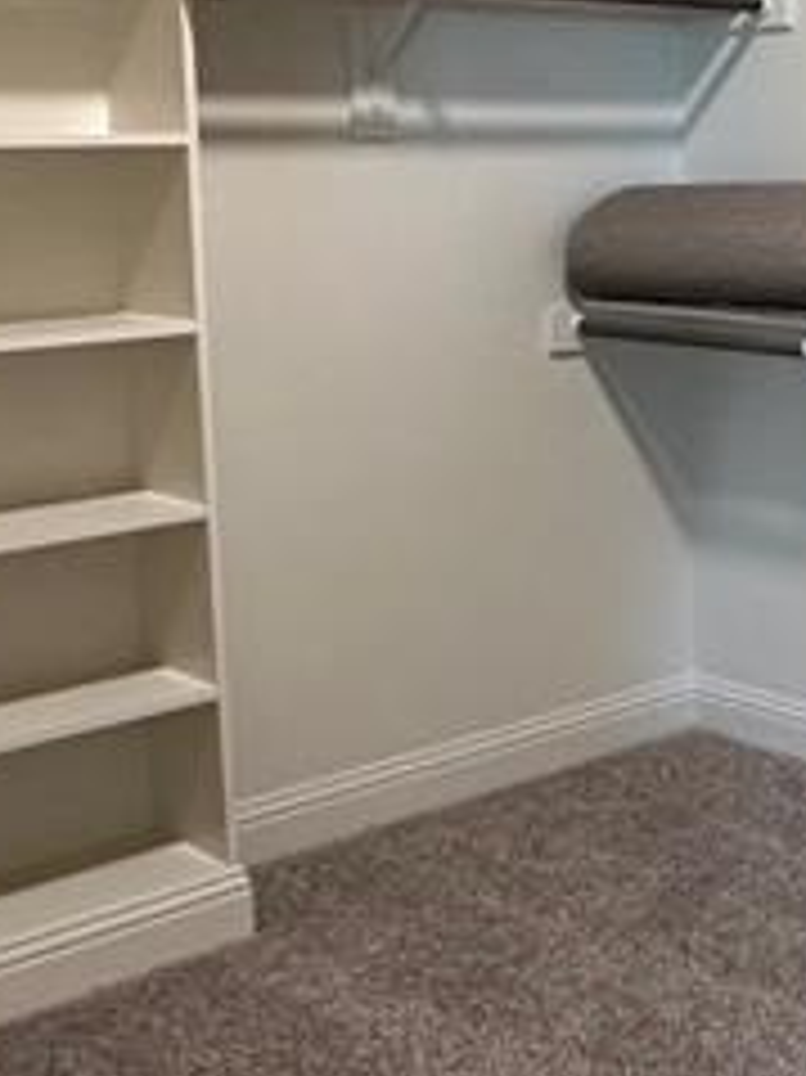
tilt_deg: -5.9
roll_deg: -0.4
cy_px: 320
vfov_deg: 31.8
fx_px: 1864
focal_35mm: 60
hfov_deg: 22.2
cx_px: 1018
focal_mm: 2.22
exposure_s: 1/60
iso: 250
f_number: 2.2
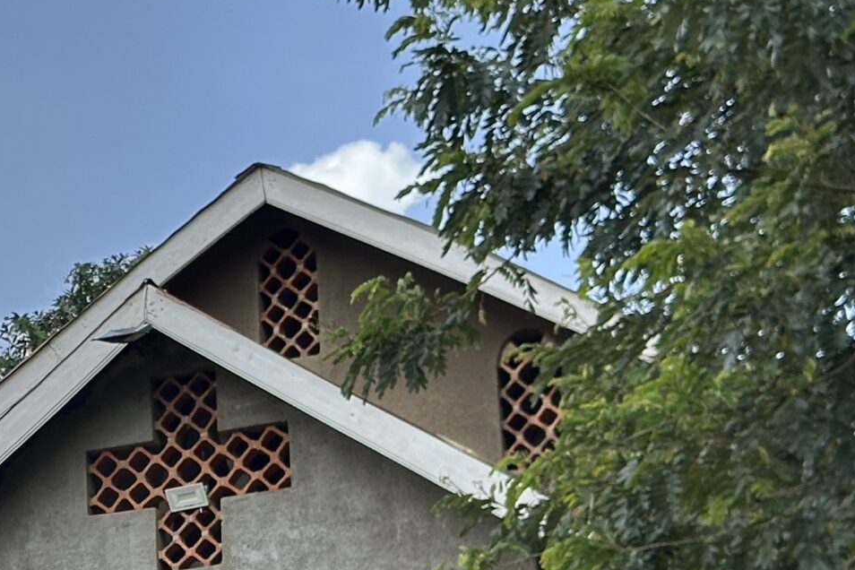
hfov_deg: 14.8
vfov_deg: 10.1
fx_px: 3182
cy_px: 678
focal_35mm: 134
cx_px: -161
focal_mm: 6.86
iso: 64
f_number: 1.78
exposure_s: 1/2890
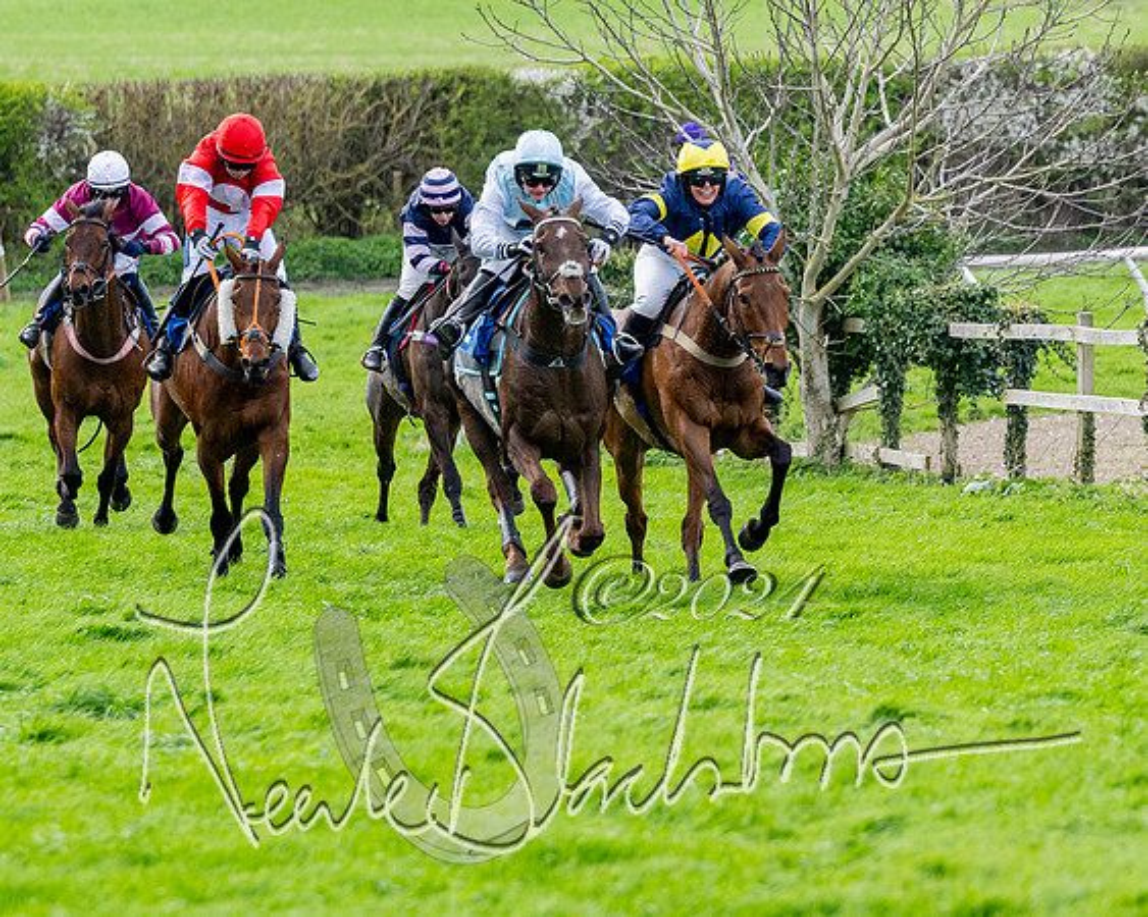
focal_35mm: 392
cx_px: 723
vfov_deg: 3.9
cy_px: 481
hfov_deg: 4.9
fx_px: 13311
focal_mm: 160
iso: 400
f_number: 4
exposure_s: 1/1600
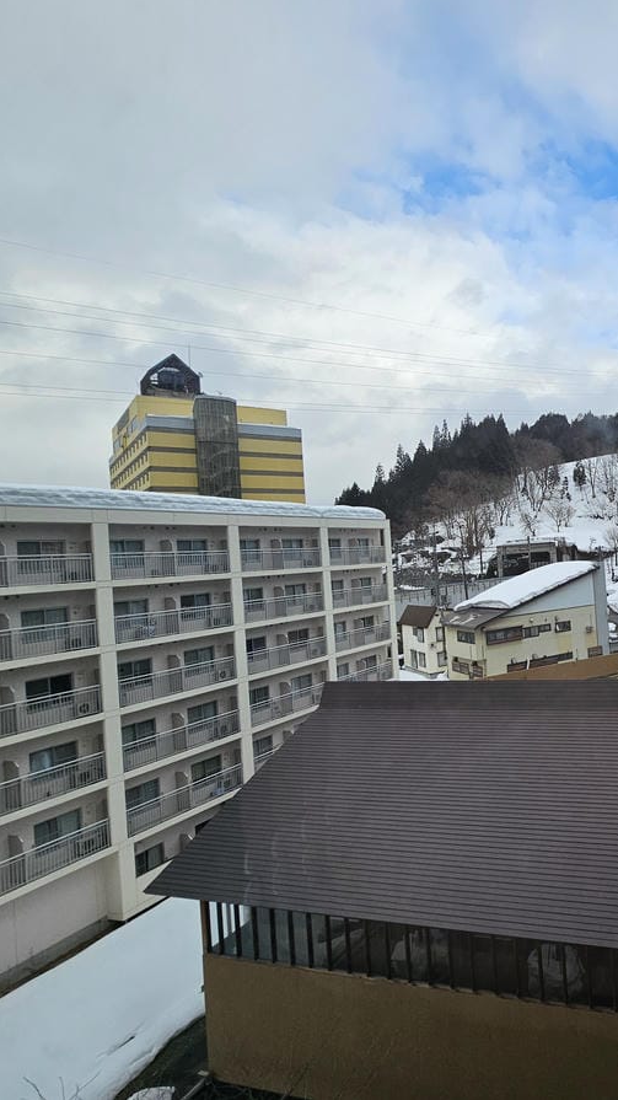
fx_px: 554
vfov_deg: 89.6
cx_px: 636
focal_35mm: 19
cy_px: 548
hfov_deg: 47.1
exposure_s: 1/992
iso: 50
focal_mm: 2.2
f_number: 2.2
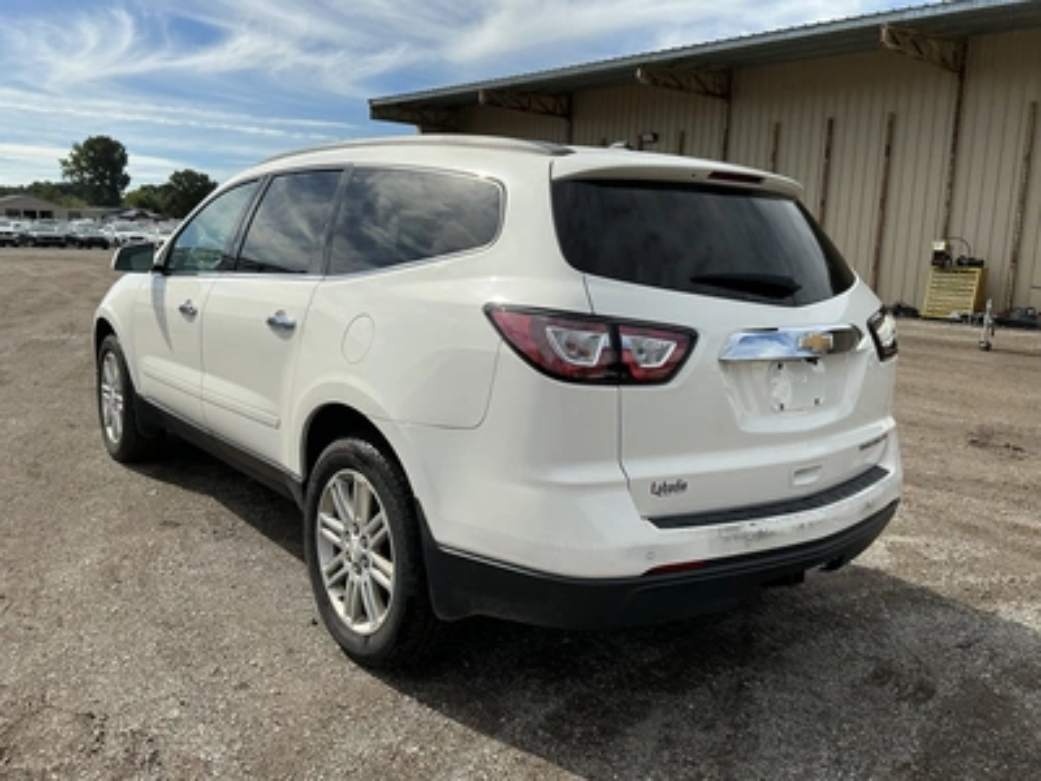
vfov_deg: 49.7
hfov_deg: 63.4
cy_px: 390
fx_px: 842
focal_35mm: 28
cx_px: 520
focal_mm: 3
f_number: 1.8
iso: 25
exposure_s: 1/2538
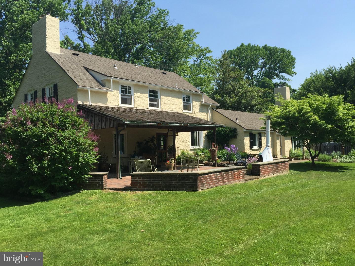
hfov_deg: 61.7
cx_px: 178
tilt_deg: +2.7
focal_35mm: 29
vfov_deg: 48.2
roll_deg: +1.0
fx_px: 297
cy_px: 133
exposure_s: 1/1647
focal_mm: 4.15
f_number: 2.2
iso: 32
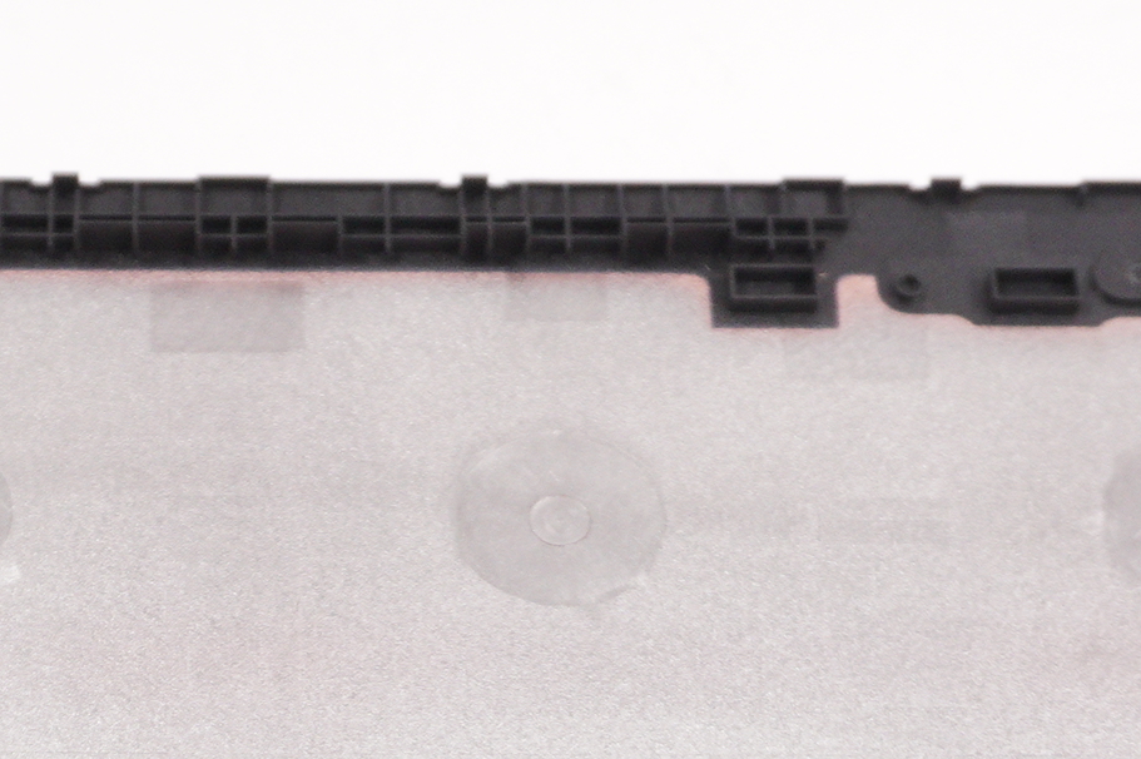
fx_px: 3452
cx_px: 220
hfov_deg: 18.6
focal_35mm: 109
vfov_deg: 12.0
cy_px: 1141
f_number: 5.6
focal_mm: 22
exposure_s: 1/160
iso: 800
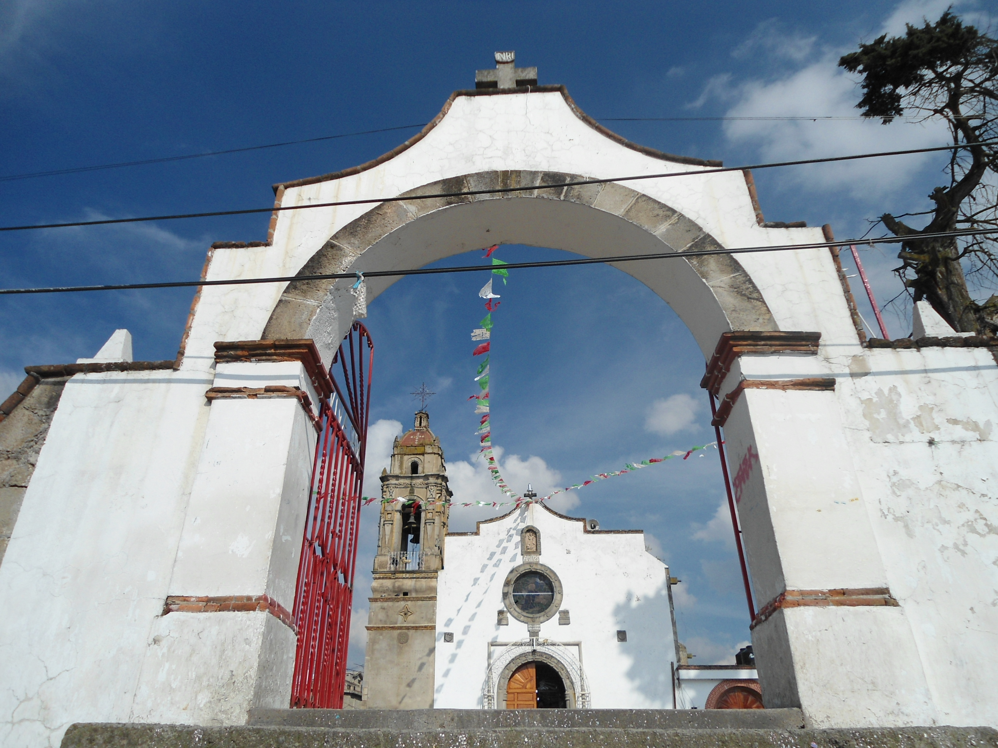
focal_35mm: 26
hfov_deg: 67.3
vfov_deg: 53.1
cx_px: 499
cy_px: 374
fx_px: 750
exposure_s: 1/320
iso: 80
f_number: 8
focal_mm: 4.7
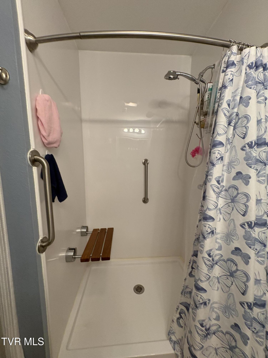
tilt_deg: -3.9
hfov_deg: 85.7
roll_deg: +1.1
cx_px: 134
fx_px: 145
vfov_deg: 102.1
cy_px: 179
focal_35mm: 14
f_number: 2.2
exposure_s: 1/60
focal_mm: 2.22
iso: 250
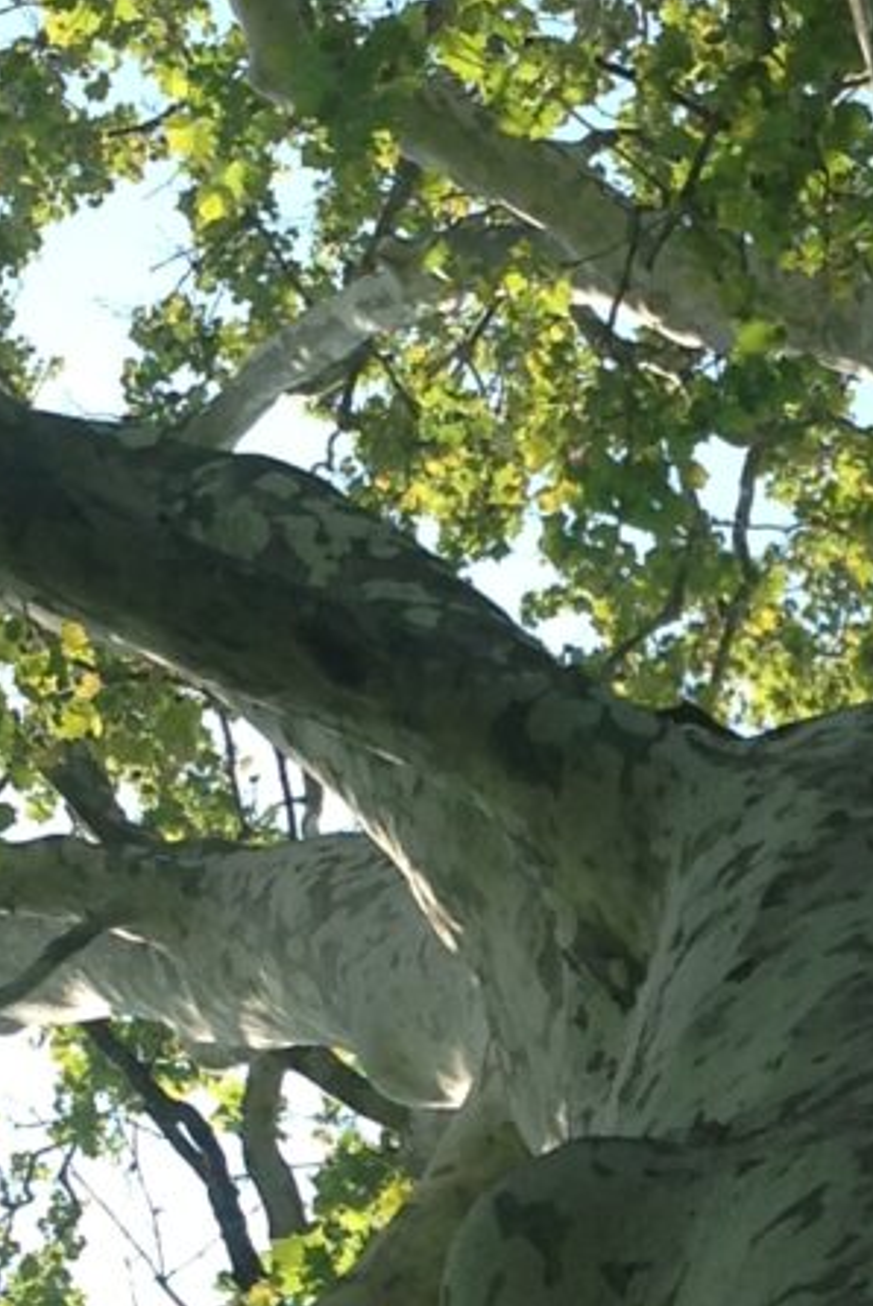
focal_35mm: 164
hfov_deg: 8.3
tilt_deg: +70.6
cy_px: 1293
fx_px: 5956
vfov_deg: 12.4
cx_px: 952
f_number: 2.4
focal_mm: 4.12
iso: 50
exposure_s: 1/786
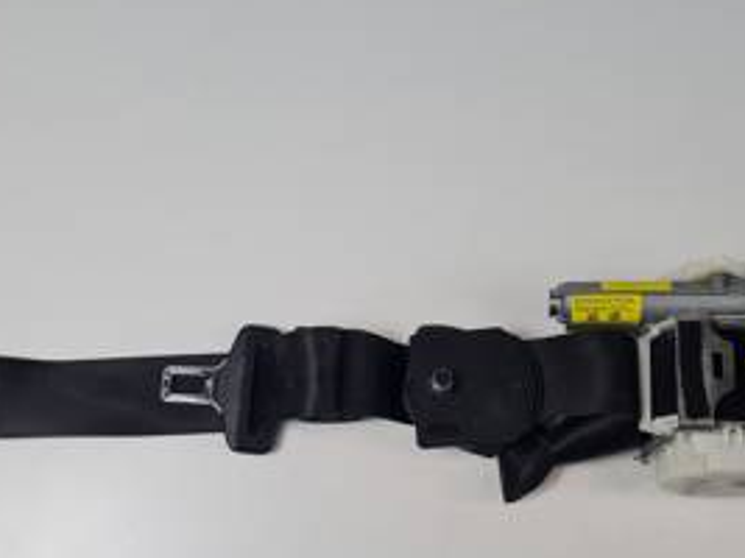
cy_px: 382
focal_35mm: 39
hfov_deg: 47.8
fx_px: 839
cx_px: 343
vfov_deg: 36.3
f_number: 1.8
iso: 50
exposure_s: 1/450
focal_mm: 5.4
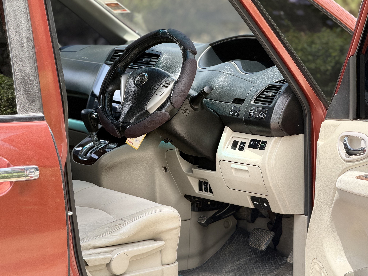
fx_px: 1276
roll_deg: -0.3
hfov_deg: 16.4
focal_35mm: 120
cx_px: 184
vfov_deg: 12.3
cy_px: 138
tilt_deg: -9.1
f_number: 2.8
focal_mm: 15.66
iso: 64
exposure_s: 1/243
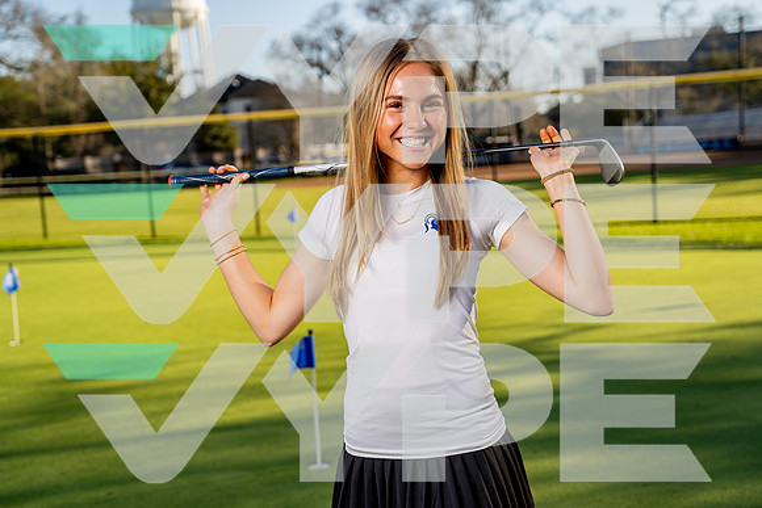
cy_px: 254
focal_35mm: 53
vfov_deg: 25.5
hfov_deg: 37.5
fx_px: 1122
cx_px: 381
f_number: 4
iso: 100
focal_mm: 53
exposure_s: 1/800
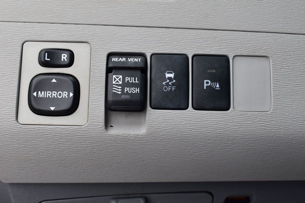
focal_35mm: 44
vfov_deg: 30.8
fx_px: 368
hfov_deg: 45.0
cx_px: 152
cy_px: 102
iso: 400
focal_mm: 29
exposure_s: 1/100
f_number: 9
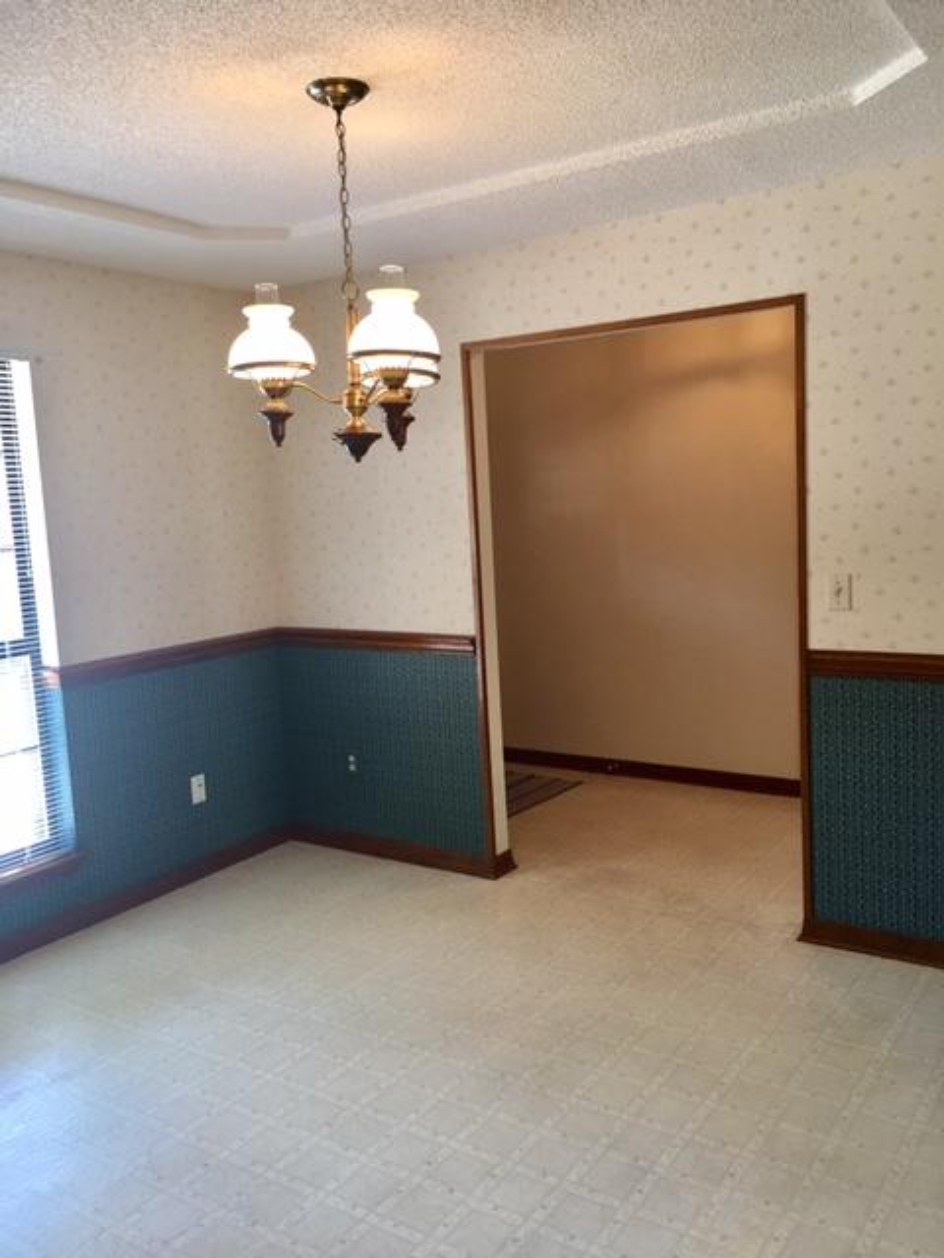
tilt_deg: -4.7
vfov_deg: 61.7
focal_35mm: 29
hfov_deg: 48.2
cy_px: 629
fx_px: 1054
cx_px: 472
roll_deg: +2.2
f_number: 2.2
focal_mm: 4.15
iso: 32
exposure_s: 1/15
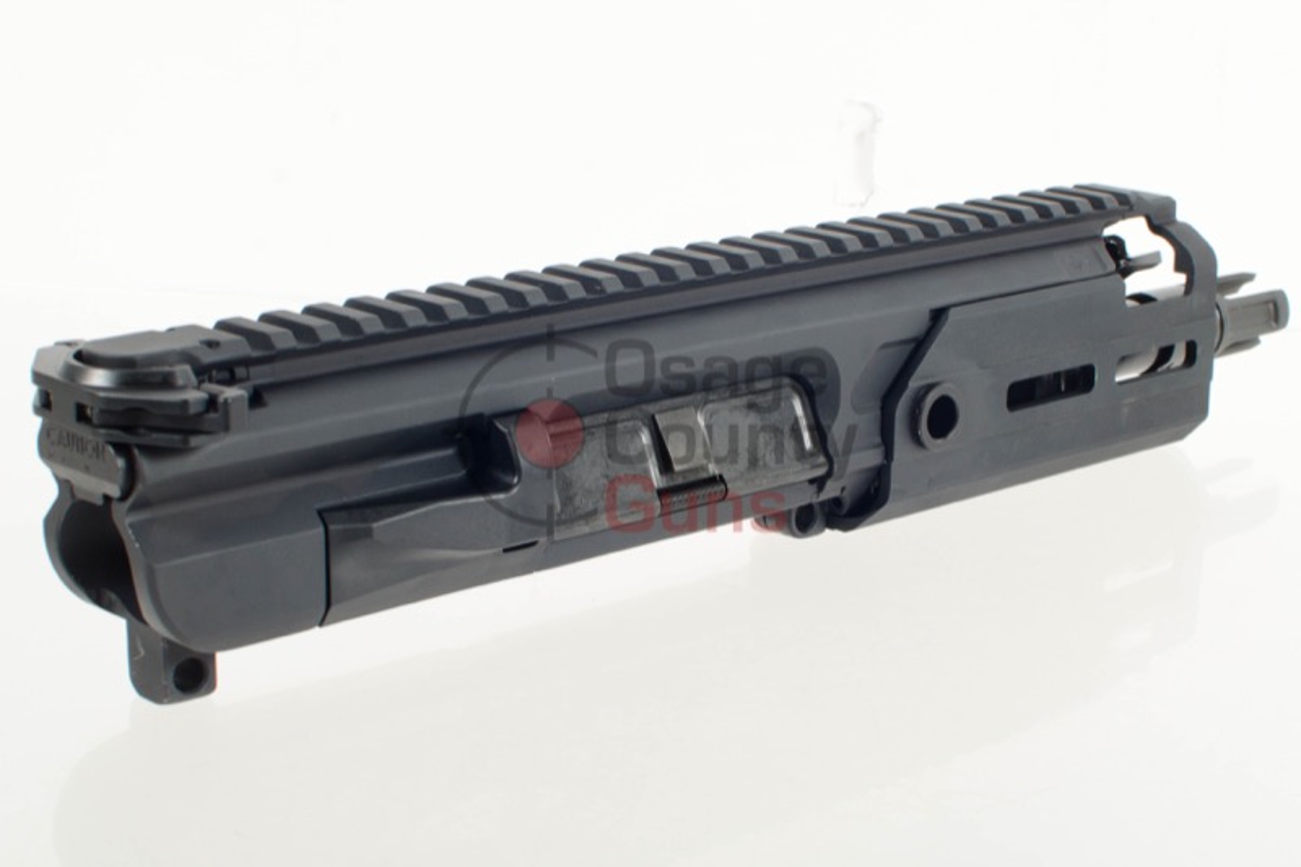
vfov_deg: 25.7
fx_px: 1897
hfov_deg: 37.9
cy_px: 434
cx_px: 650
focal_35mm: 52
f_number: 10
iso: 200
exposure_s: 1/250
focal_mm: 35
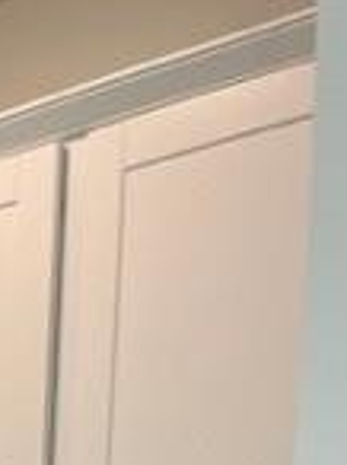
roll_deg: +1.2
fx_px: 1528
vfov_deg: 14.3
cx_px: -369
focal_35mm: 114
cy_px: 940
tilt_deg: -6.8
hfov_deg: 11.5
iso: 80
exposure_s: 1/120
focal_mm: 5.1
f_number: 1.6
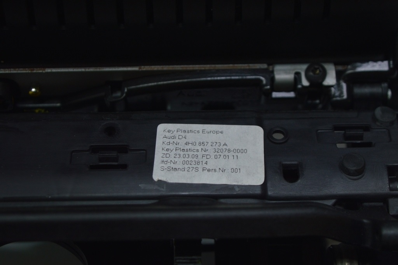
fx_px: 828
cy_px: 132
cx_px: 199
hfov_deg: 27.0
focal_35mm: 75
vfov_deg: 18.2
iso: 400
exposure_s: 1/100
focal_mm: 50
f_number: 5.6
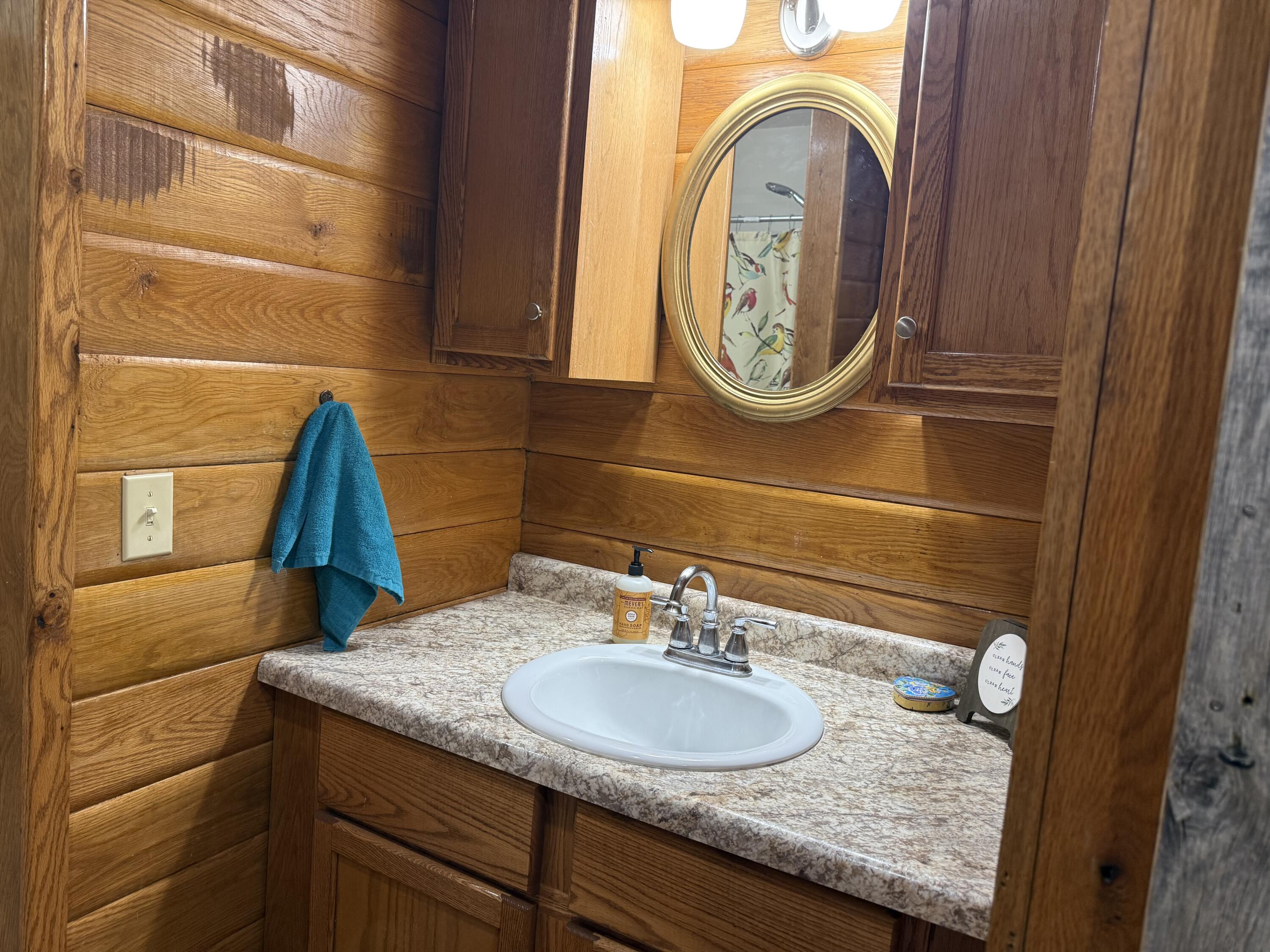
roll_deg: -4.8
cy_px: 476
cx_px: 635
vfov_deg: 56.8
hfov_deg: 71.6
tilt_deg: -5.7
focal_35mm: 24
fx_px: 881
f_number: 1.78
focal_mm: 6.76
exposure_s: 1/60
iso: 200
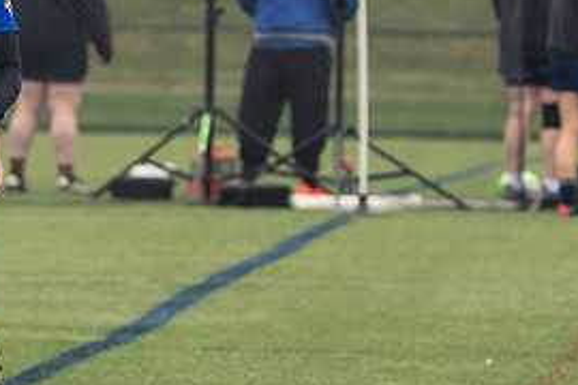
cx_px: 180
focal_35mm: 901
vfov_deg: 1.5
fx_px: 14465
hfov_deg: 2.3
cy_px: 139
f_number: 6.3
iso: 2800
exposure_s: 1/800
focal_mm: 280
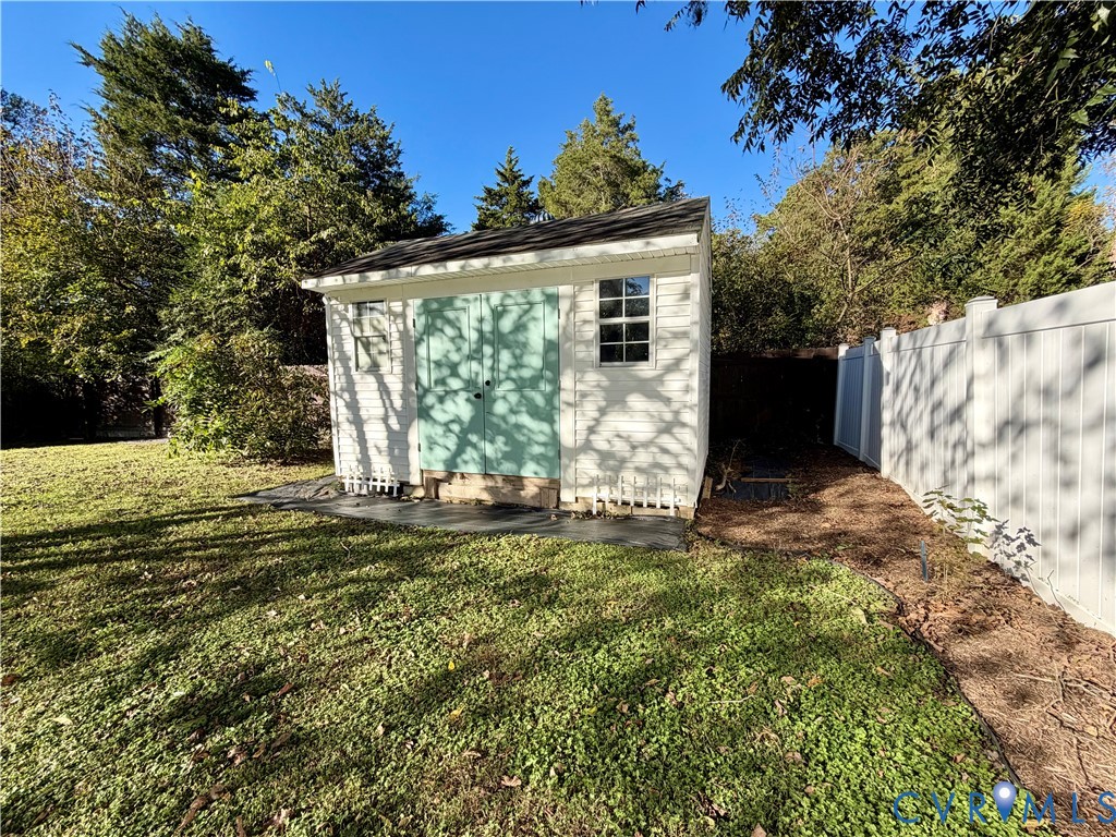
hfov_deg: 102.1
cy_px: 418
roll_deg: +1.1
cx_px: 558
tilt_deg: -5.3
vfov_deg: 85.7
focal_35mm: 14
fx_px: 451
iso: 40
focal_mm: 2.22
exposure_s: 1/686
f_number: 2.2
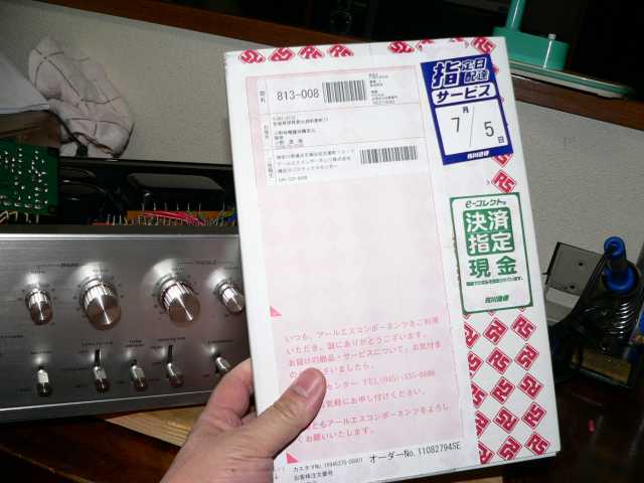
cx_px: 322
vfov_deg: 39.7
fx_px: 670
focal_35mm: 36
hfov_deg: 51.4
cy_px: 242
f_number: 2.8
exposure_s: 1/60
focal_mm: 6
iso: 100
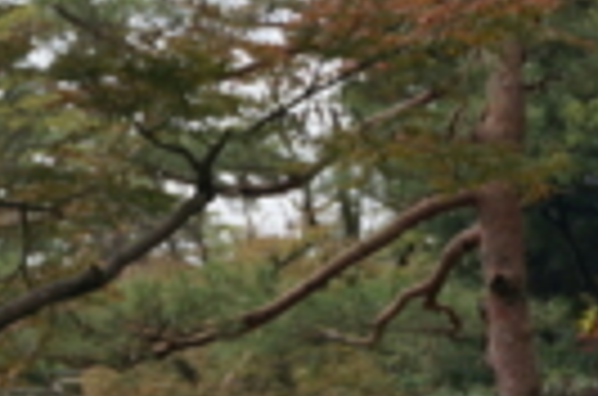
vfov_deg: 5.4
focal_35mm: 250
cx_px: -396
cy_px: 655
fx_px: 4147
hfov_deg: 8.0
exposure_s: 1/60
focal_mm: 37
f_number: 5.6
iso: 160
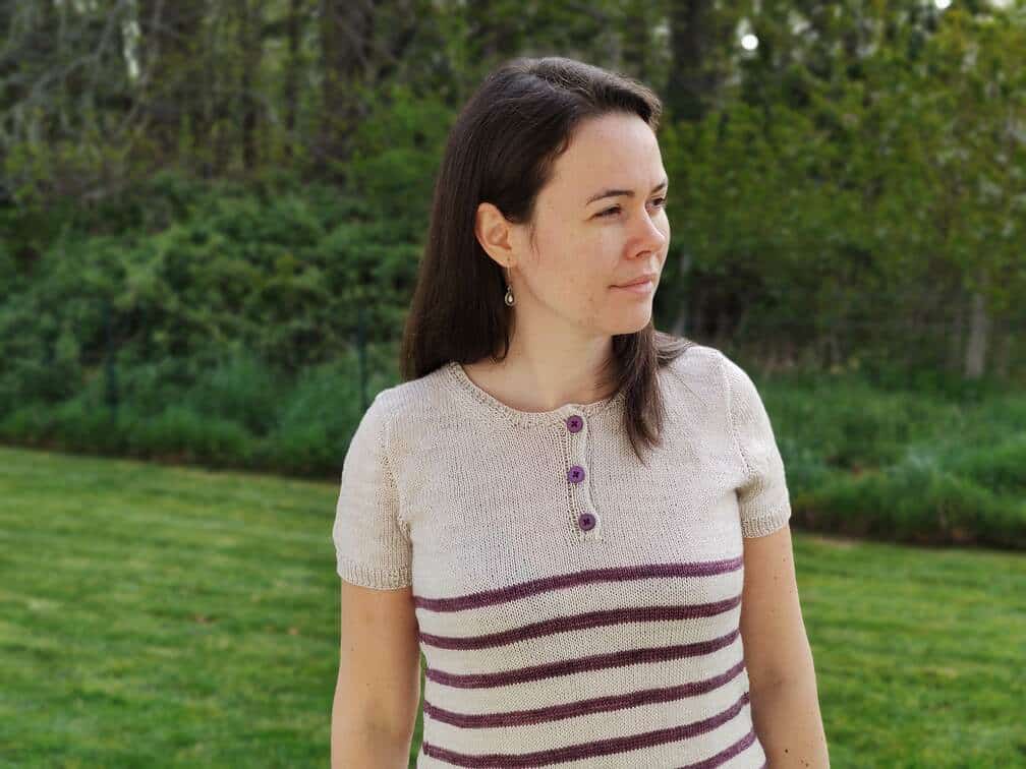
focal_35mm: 41
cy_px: 384
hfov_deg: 45.8
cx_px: 513
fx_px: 1215
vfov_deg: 35.1
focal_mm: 8.16
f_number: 2
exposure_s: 1/483
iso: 100
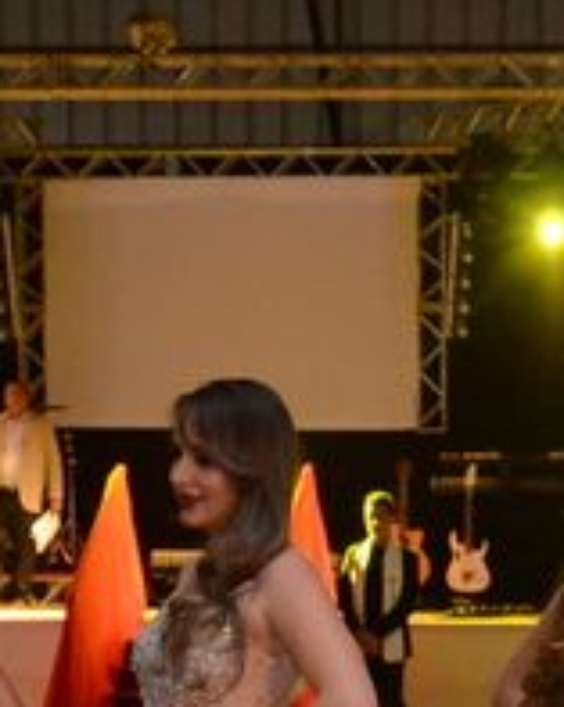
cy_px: 944
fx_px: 2989
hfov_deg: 10.7
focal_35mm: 143
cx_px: 510
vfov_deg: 13.0
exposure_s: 1/50
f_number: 4
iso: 3200
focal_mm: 25
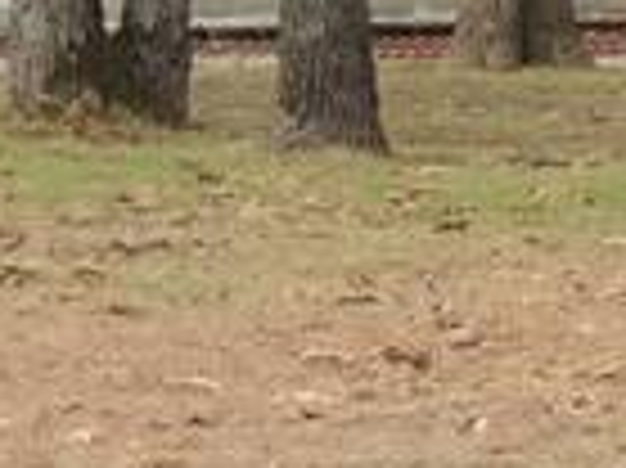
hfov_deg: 5.3
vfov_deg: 4.2
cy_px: -446
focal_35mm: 346
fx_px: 6252
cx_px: 2000
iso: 100
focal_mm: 8.3
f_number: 3.5
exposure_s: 1/200
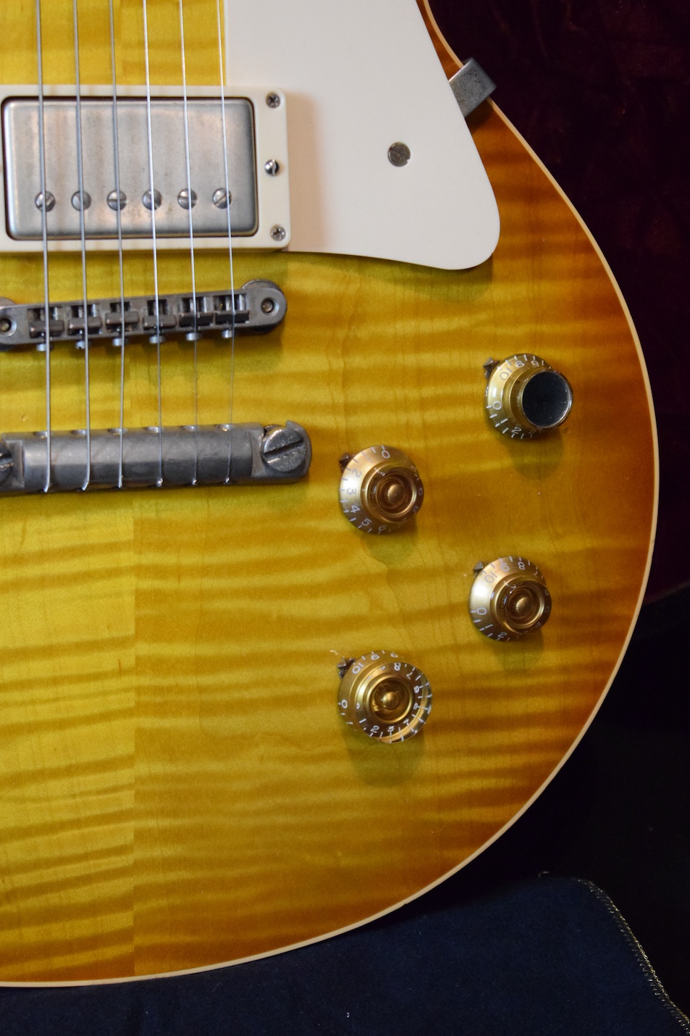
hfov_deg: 15.8
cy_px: 497
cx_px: 331
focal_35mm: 87
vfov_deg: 23.5
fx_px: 2488
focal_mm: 55
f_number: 5.6
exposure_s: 1/60
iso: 4500
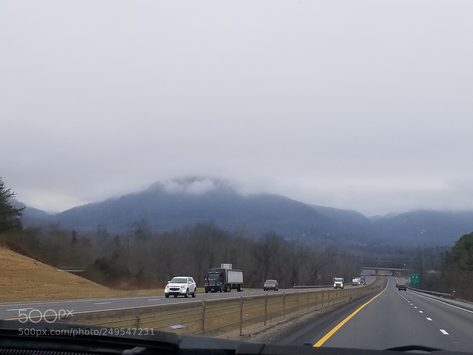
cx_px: 236
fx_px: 355
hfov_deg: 67.3
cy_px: 178
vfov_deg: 53.1
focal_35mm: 26
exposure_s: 1/588
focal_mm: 4.25
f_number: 1.7
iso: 50
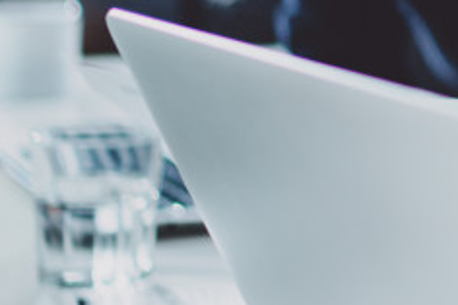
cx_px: 1050
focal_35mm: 178
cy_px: -111
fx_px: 2263
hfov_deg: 10.2
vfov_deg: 7.6
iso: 320
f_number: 1.4
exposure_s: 1/100
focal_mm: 35
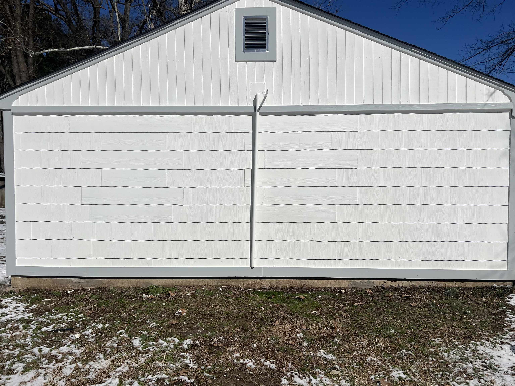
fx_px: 387
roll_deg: -0.1
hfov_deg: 67.3
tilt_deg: -1.4
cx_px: 258
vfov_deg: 53.1
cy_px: 193
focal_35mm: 26
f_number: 1.5
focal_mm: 5.7
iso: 40
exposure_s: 1/16393
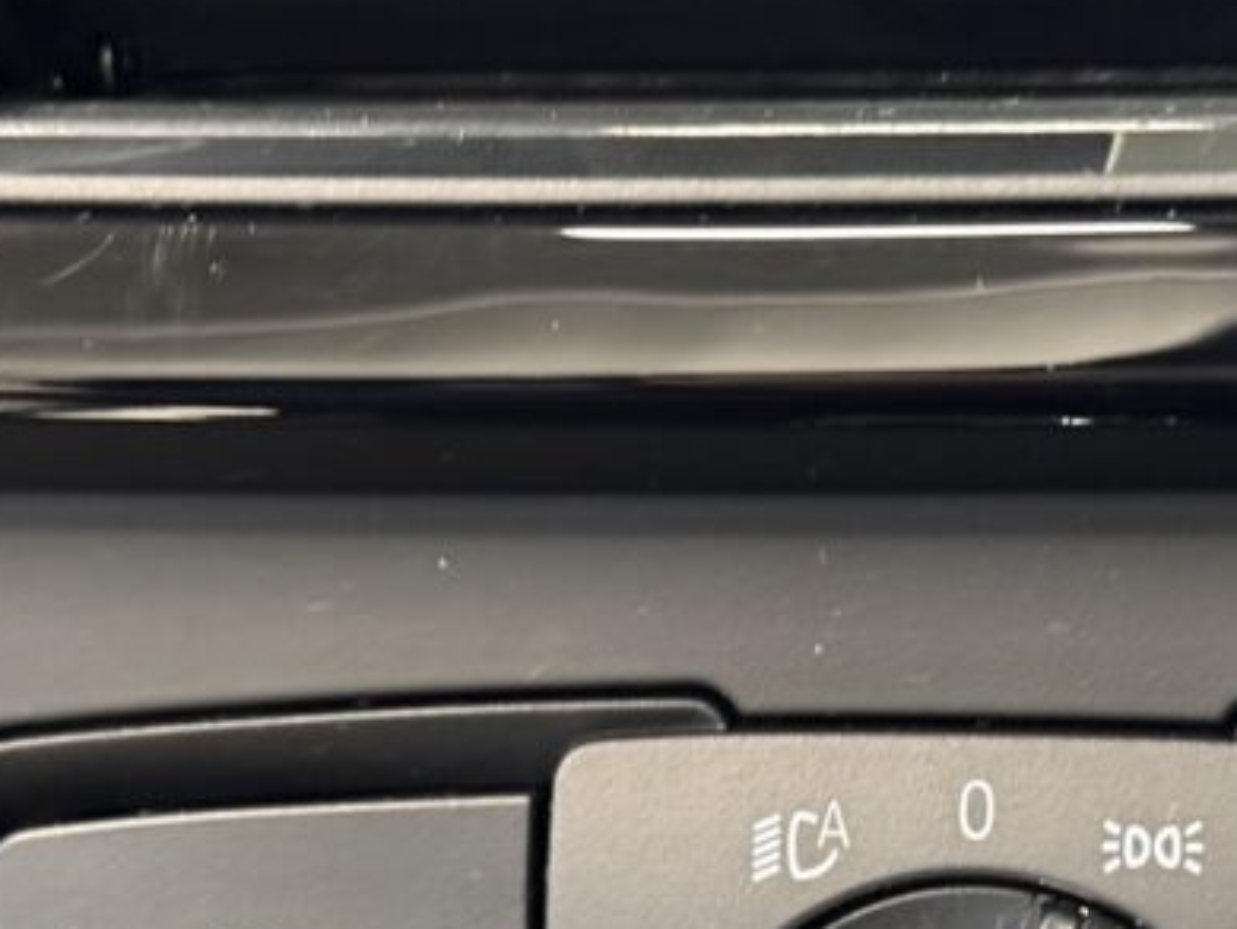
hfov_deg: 15.6
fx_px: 4505
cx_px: 942
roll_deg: -0.1
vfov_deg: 11.5
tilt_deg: -23.4
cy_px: 1122
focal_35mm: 126
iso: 500
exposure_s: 1/35
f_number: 1.78
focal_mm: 6.76
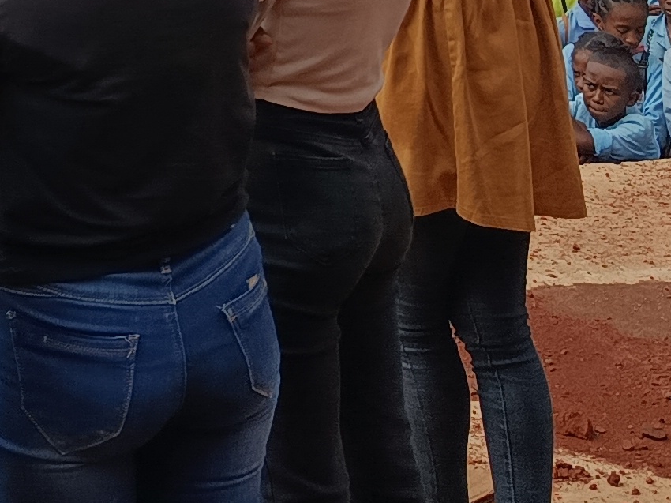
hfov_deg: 15.9
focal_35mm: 113
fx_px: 2190
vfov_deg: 11.2
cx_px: -366
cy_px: -659
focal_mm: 5.24
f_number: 1.7
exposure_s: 1/359
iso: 50
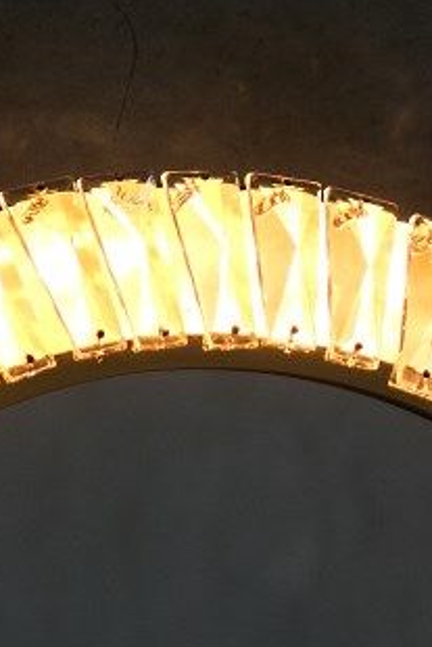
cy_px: 958
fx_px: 7227
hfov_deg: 3.4
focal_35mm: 402
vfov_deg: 5.1
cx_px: 253
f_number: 4
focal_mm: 65.2
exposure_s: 1/105
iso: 320
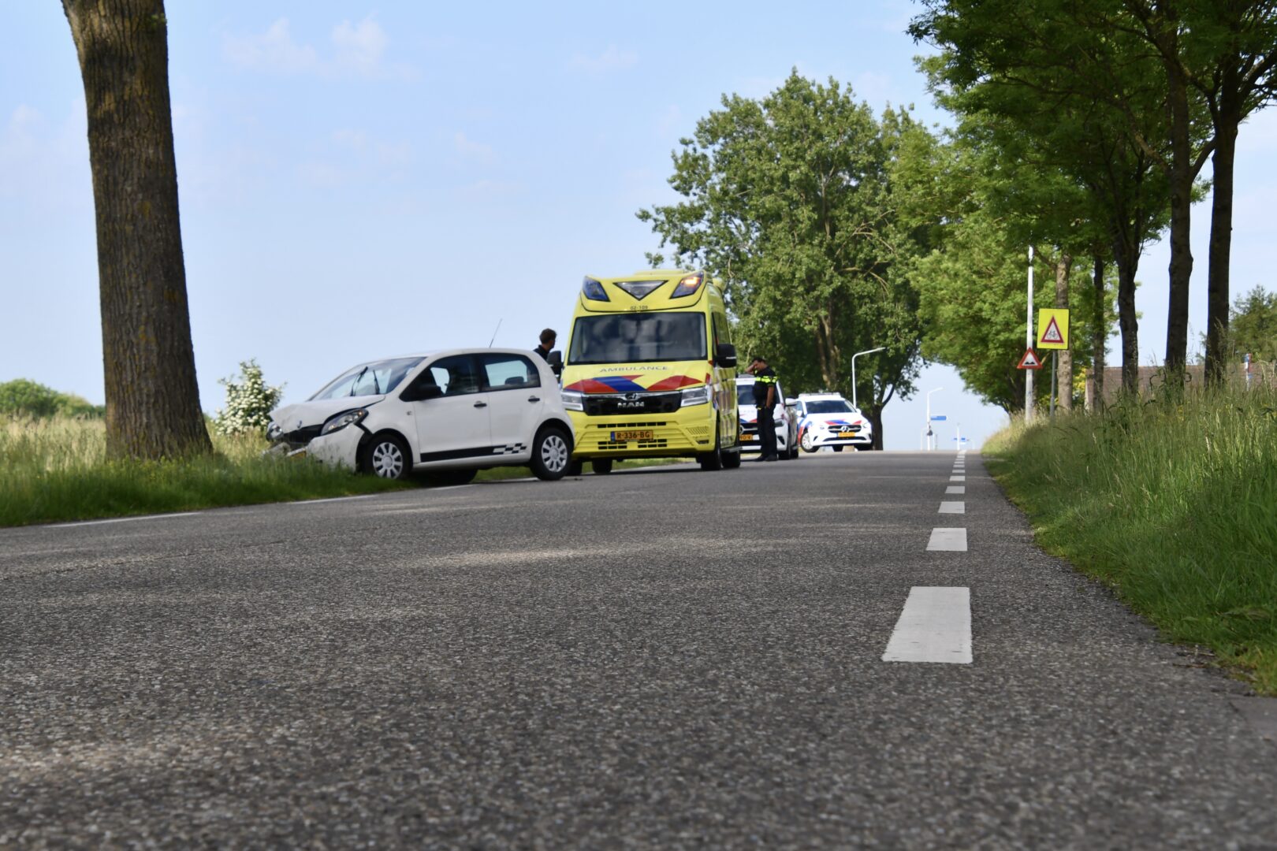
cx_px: 638
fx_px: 2660
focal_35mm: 75
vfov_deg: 18.2
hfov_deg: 27.0
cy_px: 426
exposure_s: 1/250
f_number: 8
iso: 140
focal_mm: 50
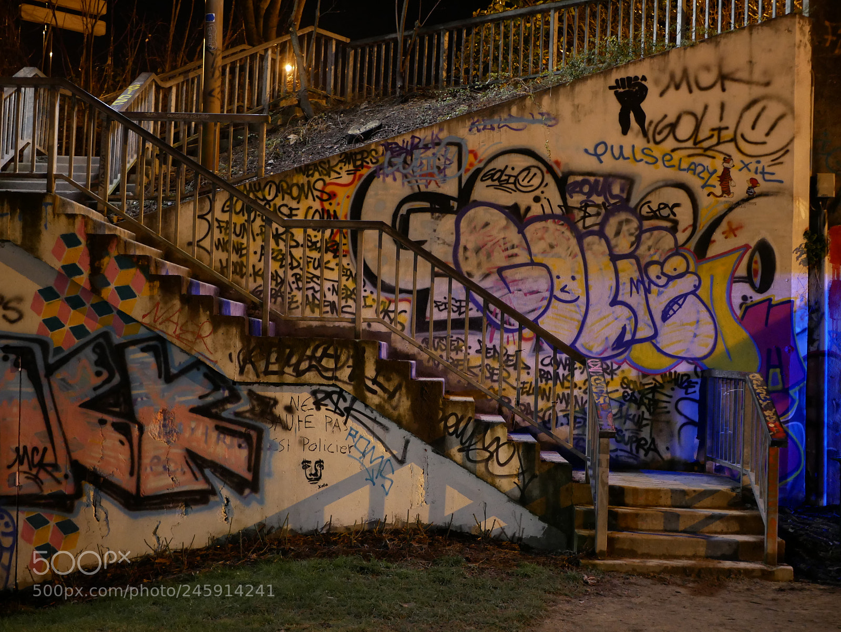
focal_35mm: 50
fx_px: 1215
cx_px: 420
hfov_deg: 38.2
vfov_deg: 29.1
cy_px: 316
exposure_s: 1/10
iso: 1600
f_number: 1.8
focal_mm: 25
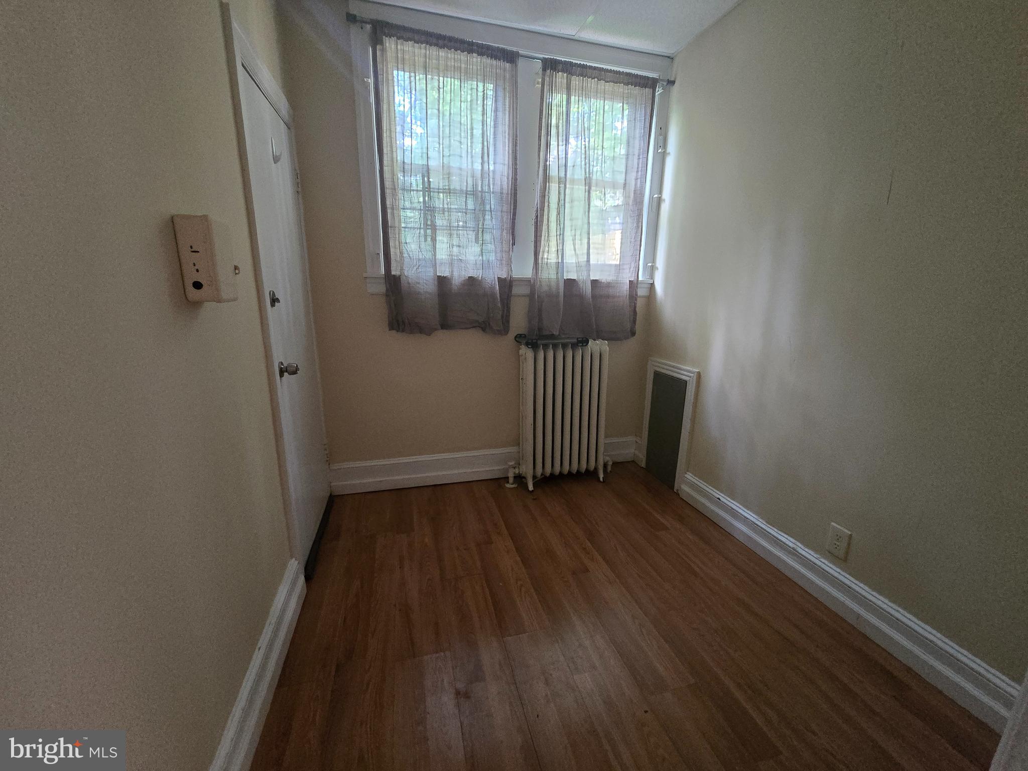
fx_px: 386
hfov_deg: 106.2
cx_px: 514
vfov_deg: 89.9
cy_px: 386
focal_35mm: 13
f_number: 2.2
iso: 1250
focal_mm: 2.2
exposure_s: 1/40
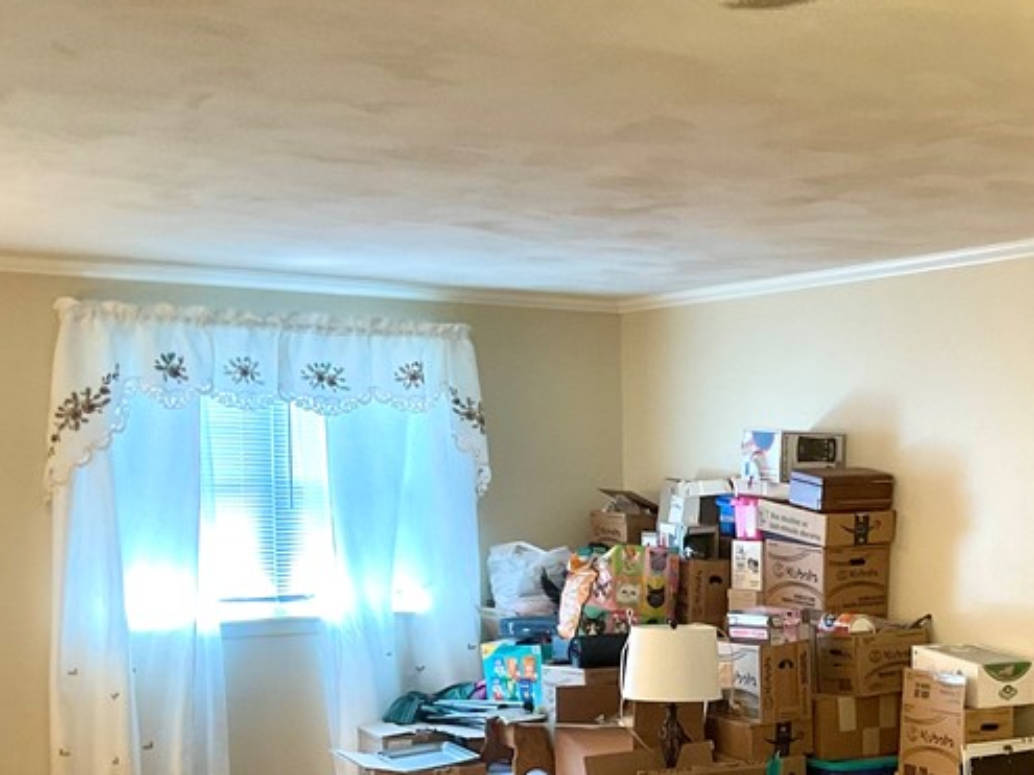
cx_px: 884
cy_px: 577
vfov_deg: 24.2
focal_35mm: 60
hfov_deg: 31.0
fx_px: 1792
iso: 125
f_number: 1.8
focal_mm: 3
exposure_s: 1/60
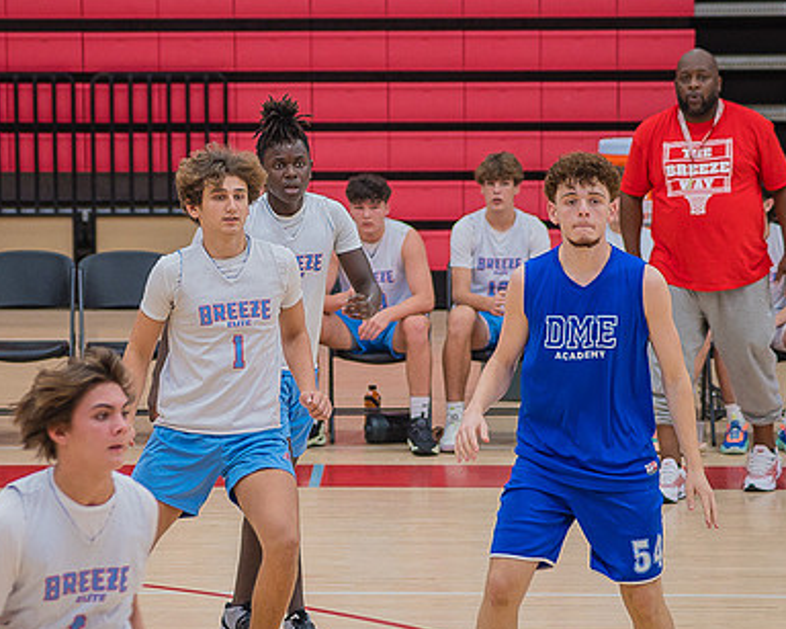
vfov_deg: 7.8
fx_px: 4605
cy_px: 330
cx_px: 289
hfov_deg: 9.8
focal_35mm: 198
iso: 1000
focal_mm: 135
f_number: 5
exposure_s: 1/250
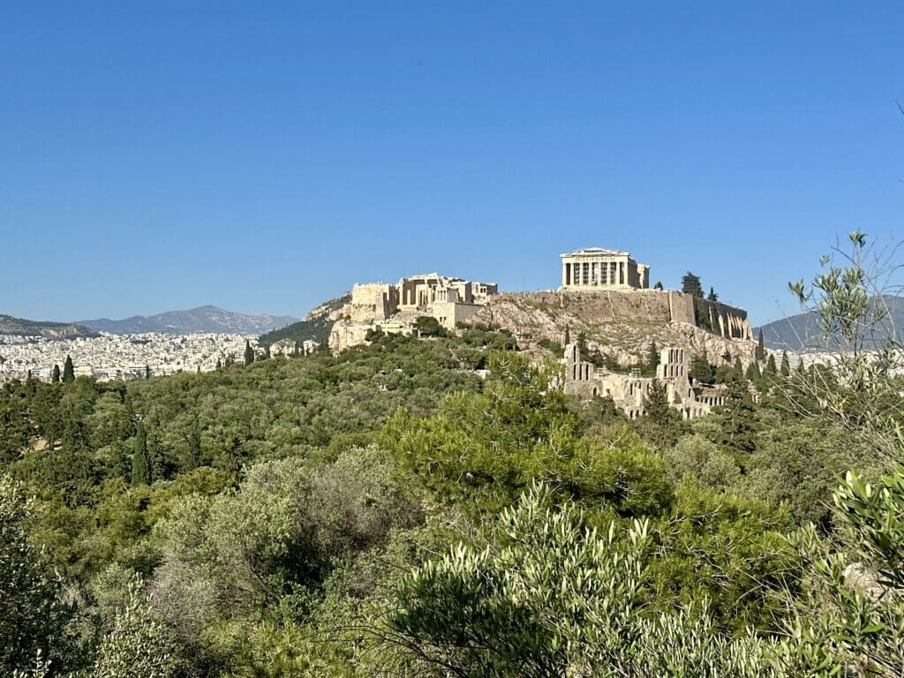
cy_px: 339
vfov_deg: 30.3
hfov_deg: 39.7
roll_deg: -0.7
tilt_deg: +1.7
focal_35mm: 48
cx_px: 452
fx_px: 1254
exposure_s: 1/5882
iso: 64
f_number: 1.78
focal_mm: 6.86
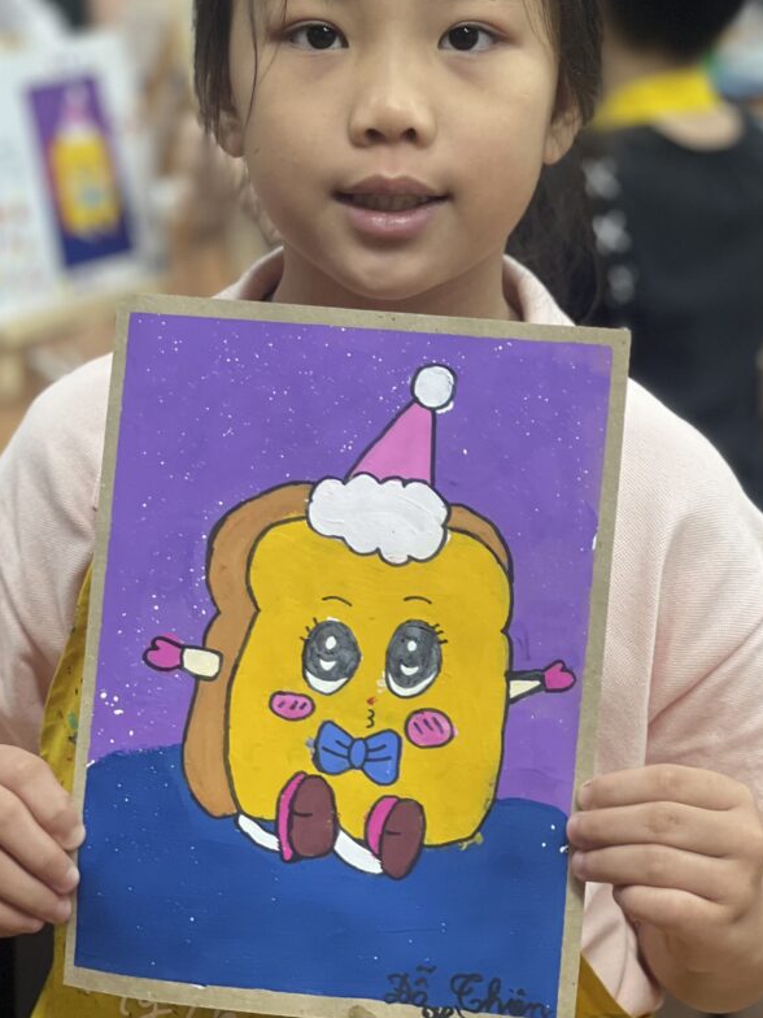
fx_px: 3850
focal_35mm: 131
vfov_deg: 15.0
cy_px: 368
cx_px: 391
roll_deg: -1.6
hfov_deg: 11.3
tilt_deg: -12.0
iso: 125
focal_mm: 9
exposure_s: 1/33
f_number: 2.8
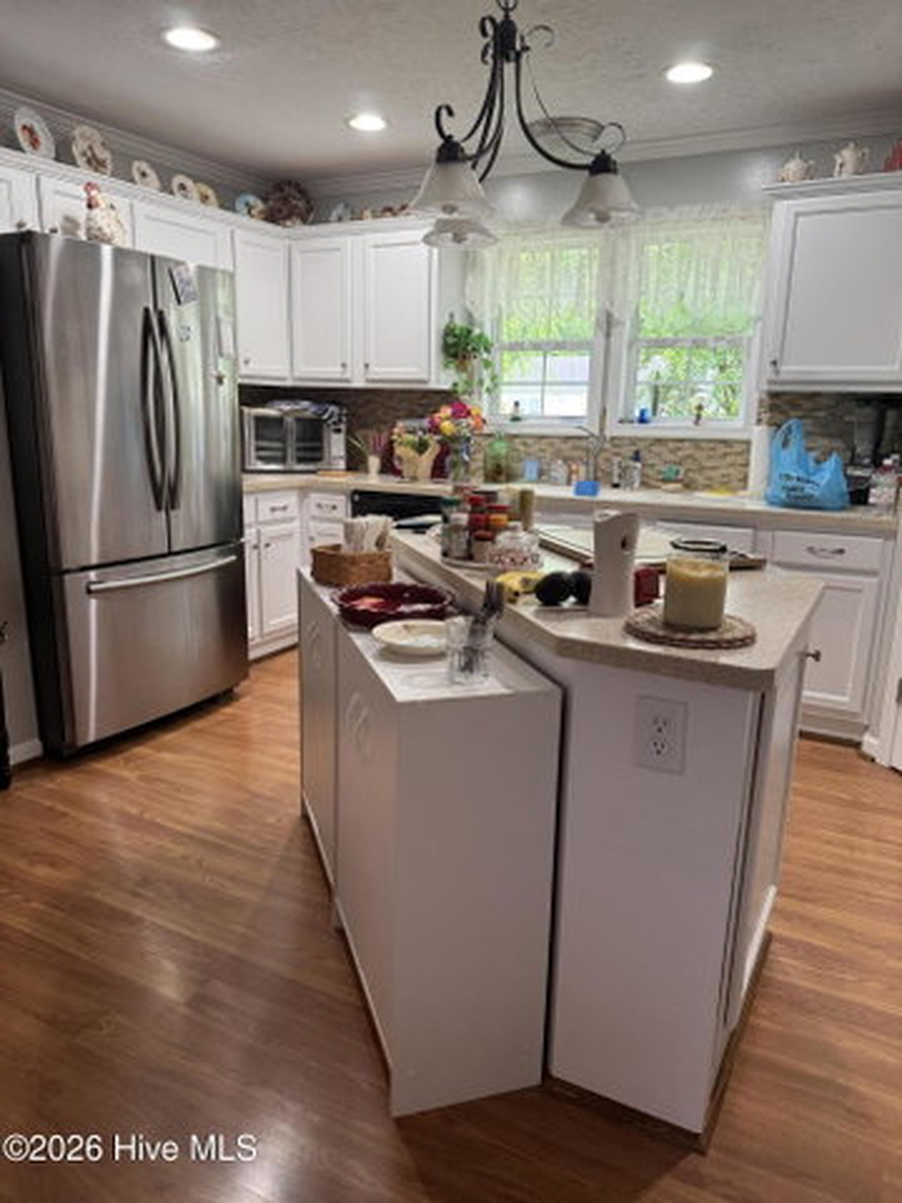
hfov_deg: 56.8
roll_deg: -0.6
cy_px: 602
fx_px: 834
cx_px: 451
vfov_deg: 71.6
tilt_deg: -13.3
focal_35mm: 24
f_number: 1.78
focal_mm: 6.76
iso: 160
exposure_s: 1/120
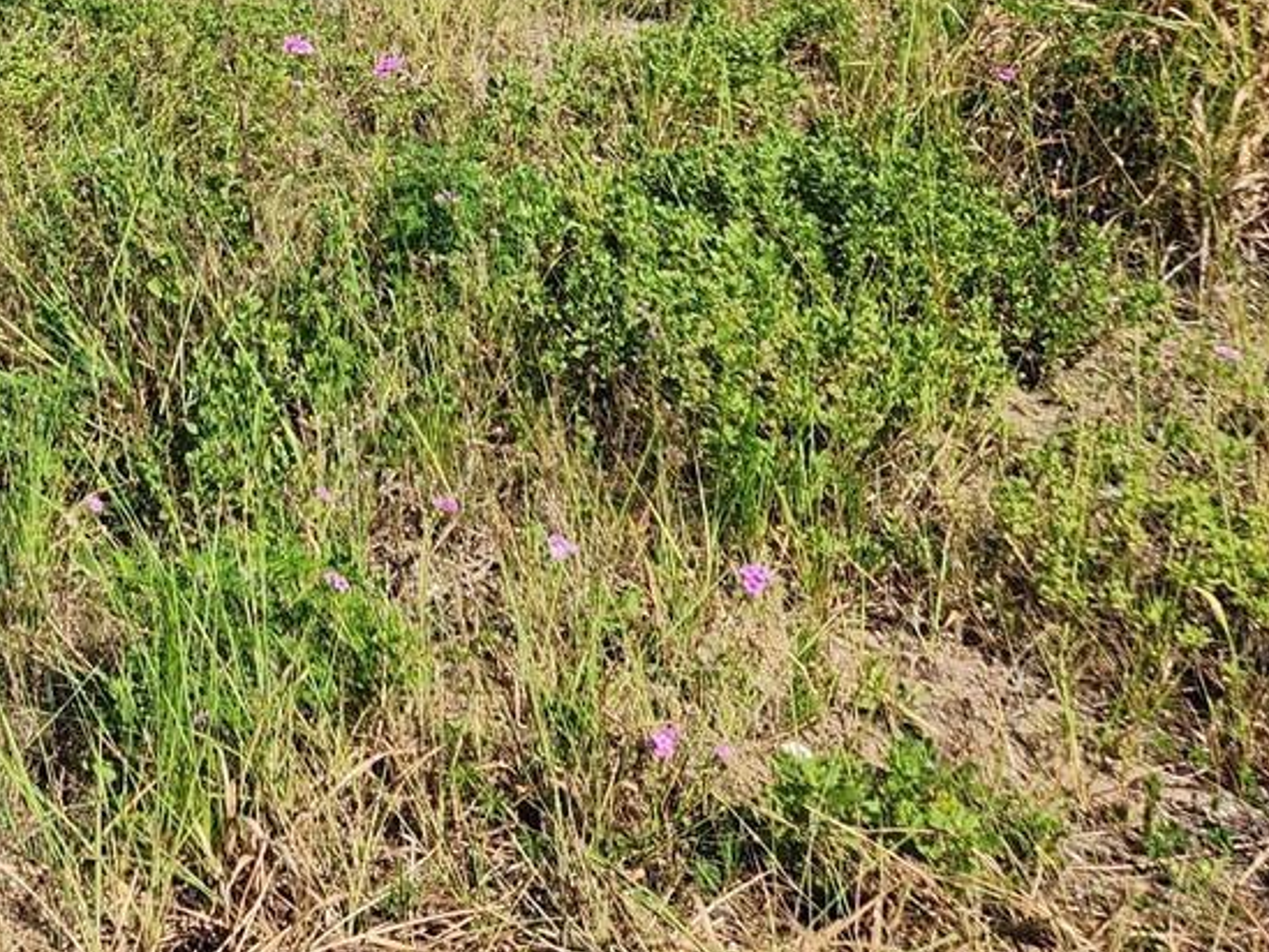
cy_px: -159
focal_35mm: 67
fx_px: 2457
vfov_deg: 20.6
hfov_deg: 25.8
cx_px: -270
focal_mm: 5.4
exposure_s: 1/1973
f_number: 1.8
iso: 20
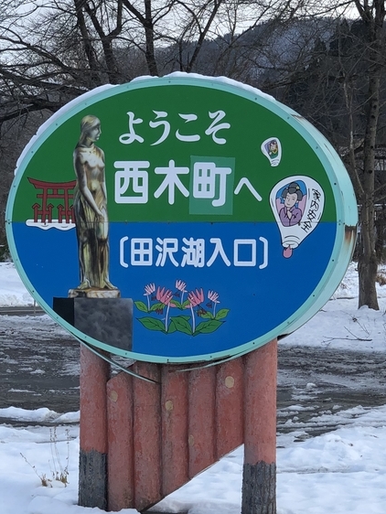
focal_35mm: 111
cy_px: 426
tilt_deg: -7.3
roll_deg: -0.3
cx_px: 201
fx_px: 1649
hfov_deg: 13.4
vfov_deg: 17.5
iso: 16
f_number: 2.4
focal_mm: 6
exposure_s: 1/600
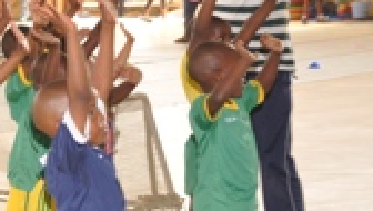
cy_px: 125
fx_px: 1773
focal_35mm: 179
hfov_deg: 11.1
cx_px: -322
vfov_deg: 6.8
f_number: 5
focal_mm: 30
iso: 400
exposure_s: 1/60
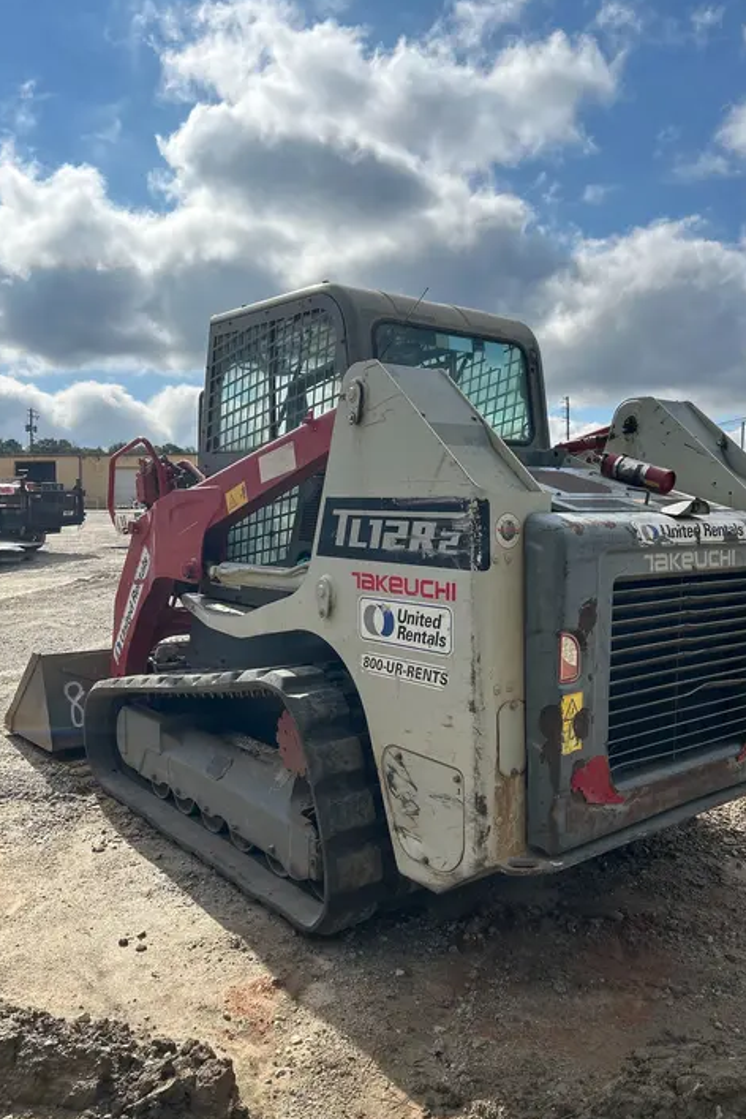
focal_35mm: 28
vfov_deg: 65.5
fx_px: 870
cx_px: 424
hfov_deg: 46.3
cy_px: 563
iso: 50
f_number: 1.5
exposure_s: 1/7463
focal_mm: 5.7
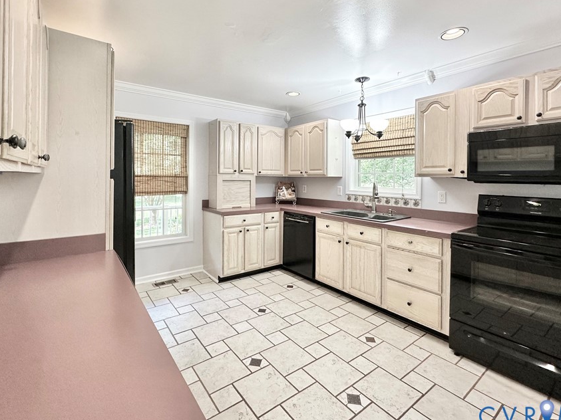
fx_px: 275
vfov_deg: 74.3
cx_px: 274
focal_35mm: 17
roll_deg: -0.6
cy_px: 179
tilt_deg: -0.7
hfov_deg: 91.0
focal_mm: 2.22
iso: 160
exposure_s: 1/120
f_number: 2.2
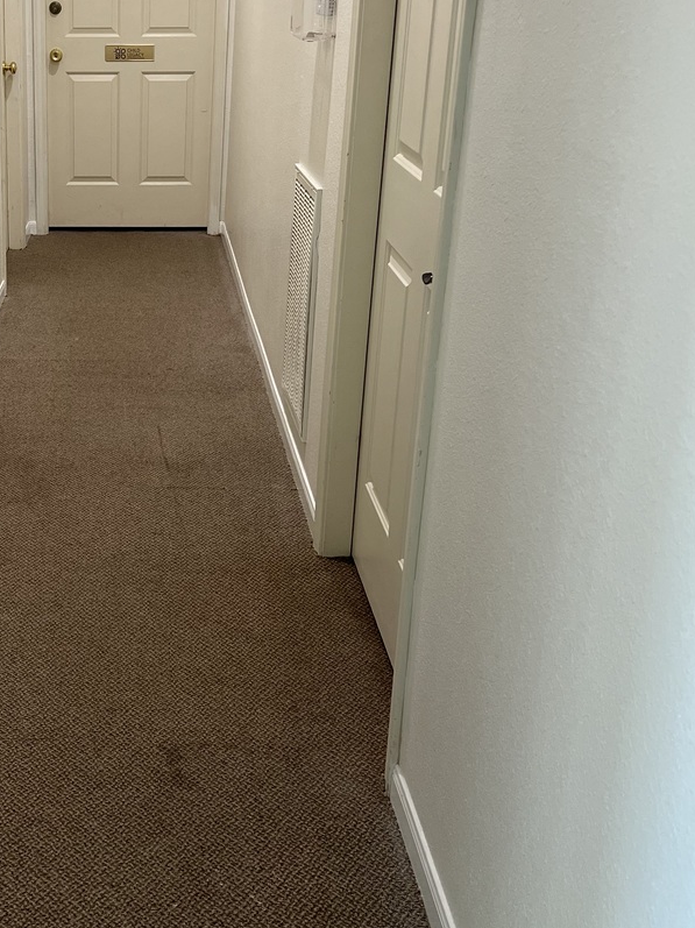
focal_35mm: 47
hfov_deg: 29.7
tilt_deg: -19.2
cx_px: 80
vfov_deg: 40.4
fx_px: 1259
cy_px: 405
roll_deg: +1.0
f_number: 1.5
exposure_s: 1/120
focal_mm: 5.7
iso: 125
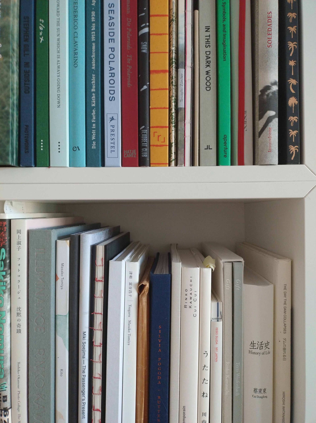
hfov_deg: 54.8
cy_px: 212
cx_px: 158
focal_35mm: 25
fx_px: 305
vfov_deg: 69.4
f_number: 1.7
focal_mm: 4.71
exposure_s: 1/33.3
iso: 1019
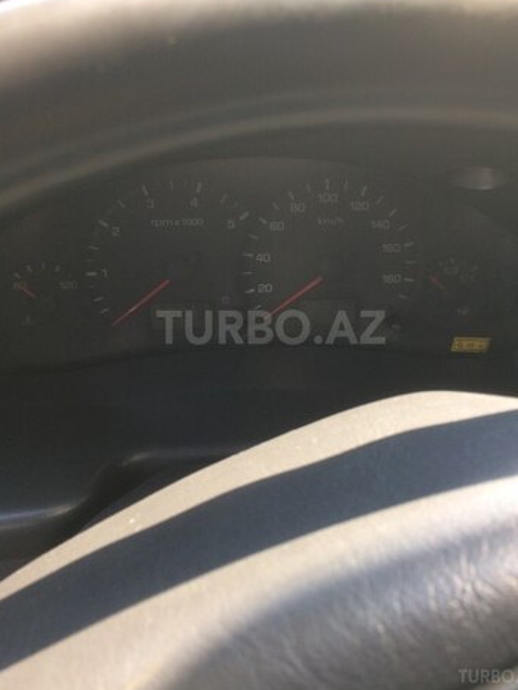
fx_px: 619
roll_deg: -5.1
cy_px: 327
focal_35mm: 31
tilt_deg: -39.8
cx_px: 271
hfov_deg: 45.4
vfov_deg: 58.3
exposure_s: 1/100
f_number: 2.2
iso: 40
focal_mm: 4.15
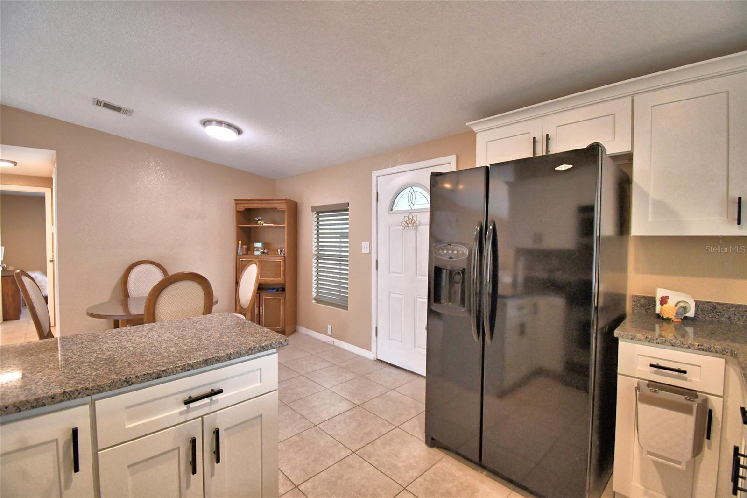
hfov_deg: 100.4
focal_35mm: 15
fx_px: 311
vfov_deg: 77.3
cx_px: 374
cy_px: 249
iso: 2200
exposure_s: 1/125
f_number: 4.5
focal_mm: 10
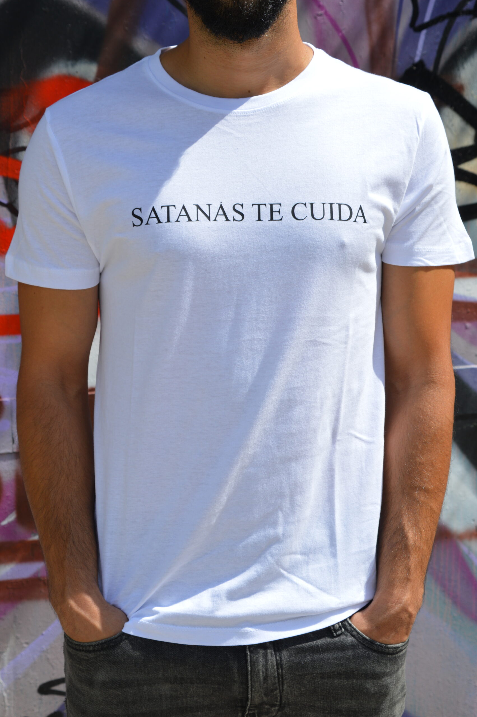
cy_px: 358
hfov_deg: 21.5
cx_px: 238
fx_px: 1254
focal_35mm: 63
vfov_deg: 31.9
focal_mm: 42
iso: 100
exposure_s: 1/320
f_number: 8
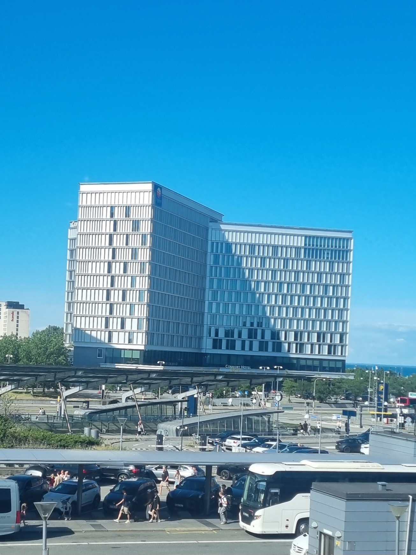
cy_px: 278
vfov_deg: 67.3
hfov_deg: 53.1
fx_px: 417
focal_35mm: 26
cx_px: 208
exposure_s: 1/2000
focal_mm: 5.4
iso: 50
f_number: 1.8
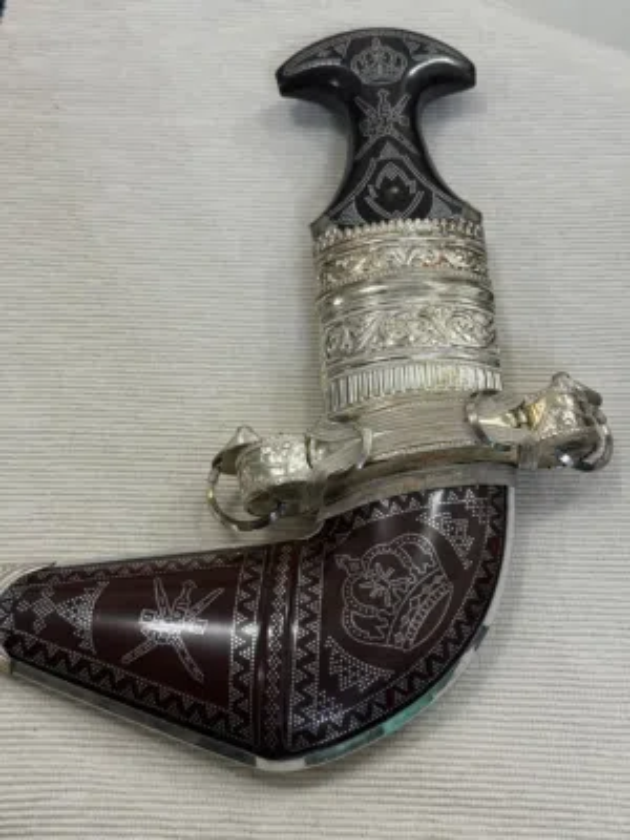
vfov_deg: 39.7
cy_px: 420
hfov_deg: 30.3
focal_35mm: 48
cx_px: 315
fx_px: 1165
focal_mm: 6.76
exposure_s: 1/50
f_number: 1.78
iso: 250
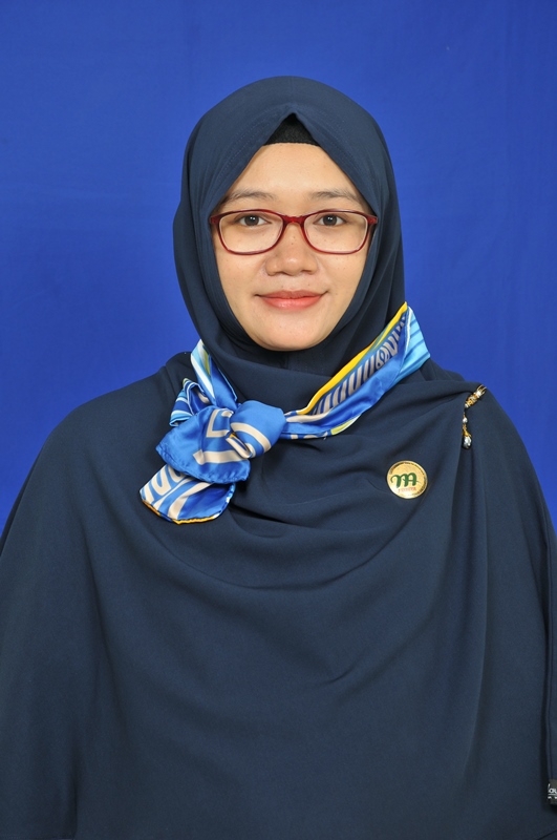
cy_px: 420
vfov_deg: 19.5
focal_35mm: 105
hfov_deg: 13.0
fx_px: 2444
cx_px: 278
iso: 200
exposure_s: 1/100
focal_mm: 70
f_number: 9
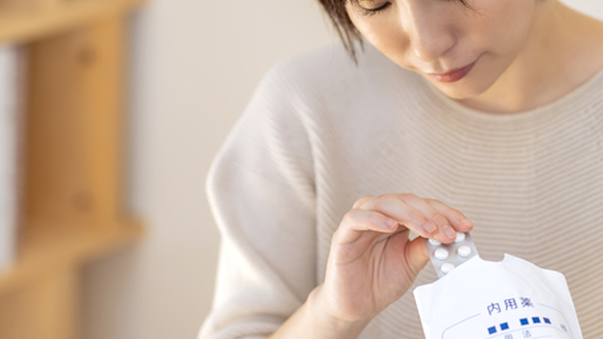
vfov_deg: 7.7
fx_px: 2509
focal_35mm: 157
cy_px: 132
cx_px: 336
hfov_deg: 13.7
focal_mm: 85
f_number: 2.2
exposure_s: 1/125
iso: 100
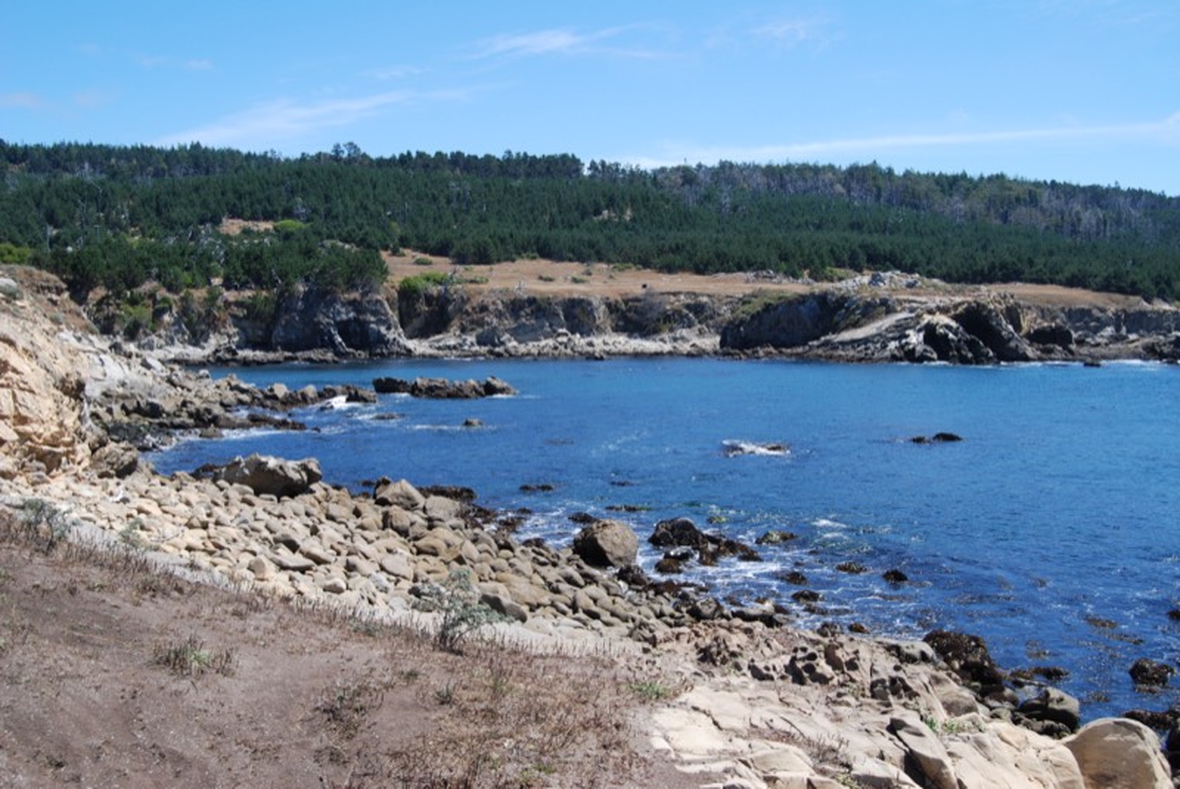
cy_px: 394
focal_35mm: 36
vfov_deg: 36.9
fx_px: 1181
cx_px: 590
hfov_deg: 53.1
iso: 100
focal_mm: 24
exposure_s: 1/200
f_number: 7.1
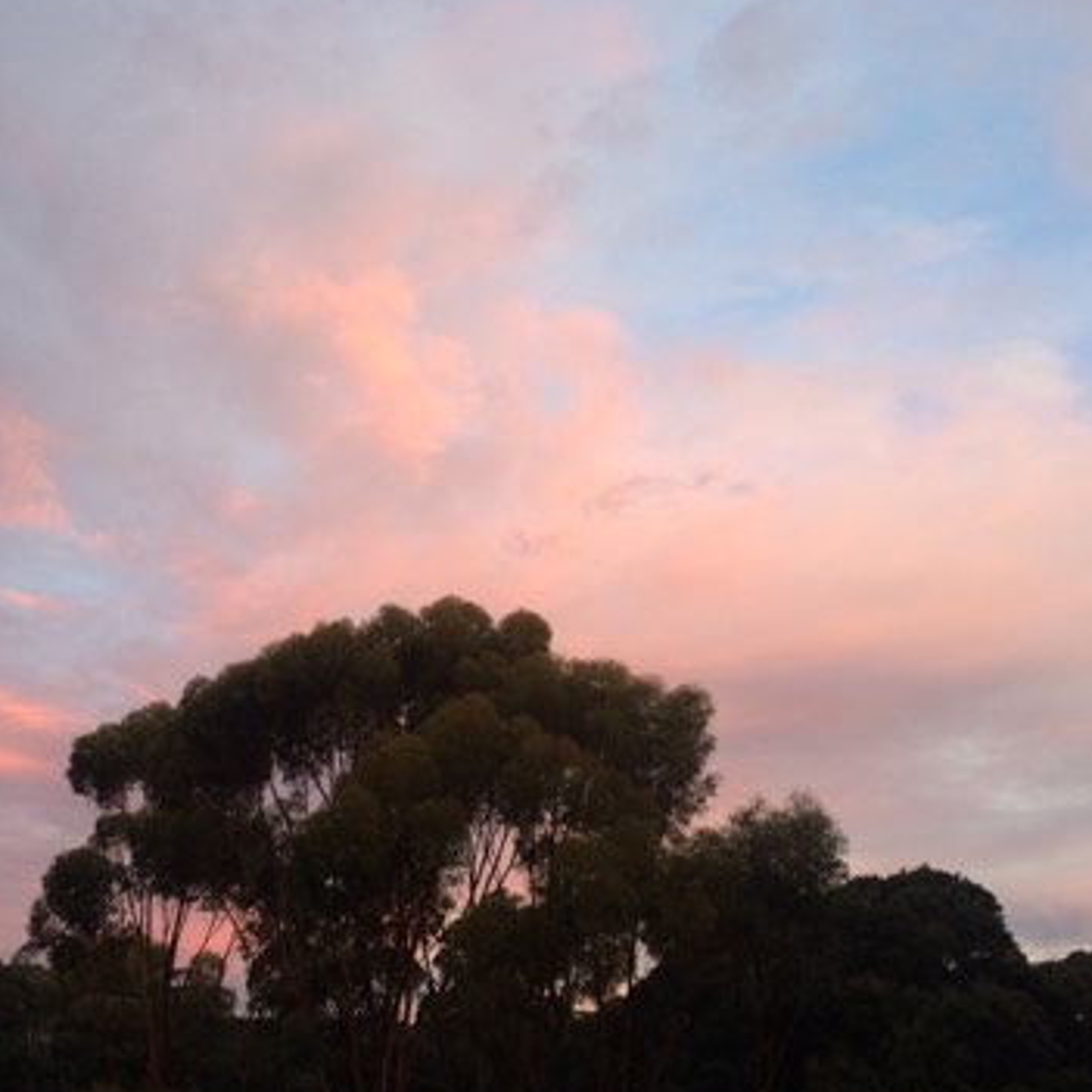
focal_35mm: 38
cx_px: 408
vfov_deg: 43.9
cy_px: 544
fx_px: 1356
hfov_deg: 43.5
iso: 80
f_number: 2.2
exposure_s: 1/30
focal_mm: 4.15
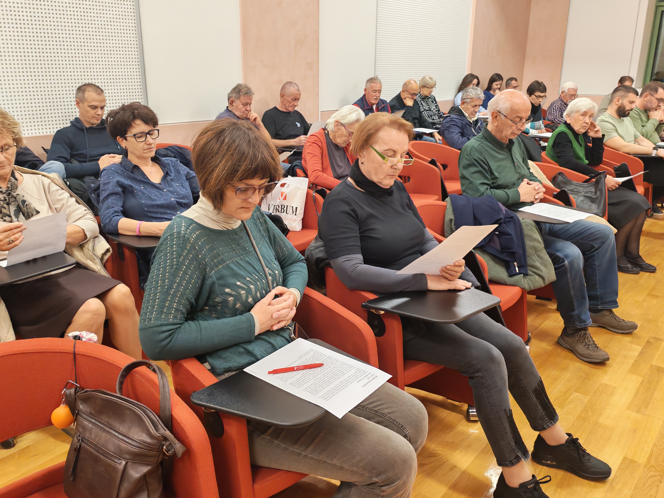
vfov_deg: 45.4
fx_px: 595
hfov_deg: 58.4
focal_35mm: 31
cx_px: 332
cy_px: 249
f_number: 1.9
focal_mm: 6.12
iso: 1600
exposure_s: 1/100
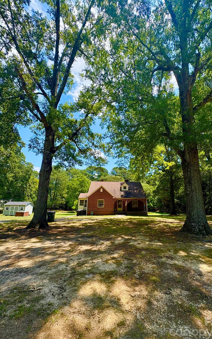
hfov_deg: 74.6
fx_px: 139
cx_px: 116
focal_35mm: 15
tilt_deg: +13.5
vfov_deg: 101.5
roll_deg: -1.2
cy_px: 171
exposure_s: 1/756
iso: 64
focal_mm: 2.22
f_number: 2.2
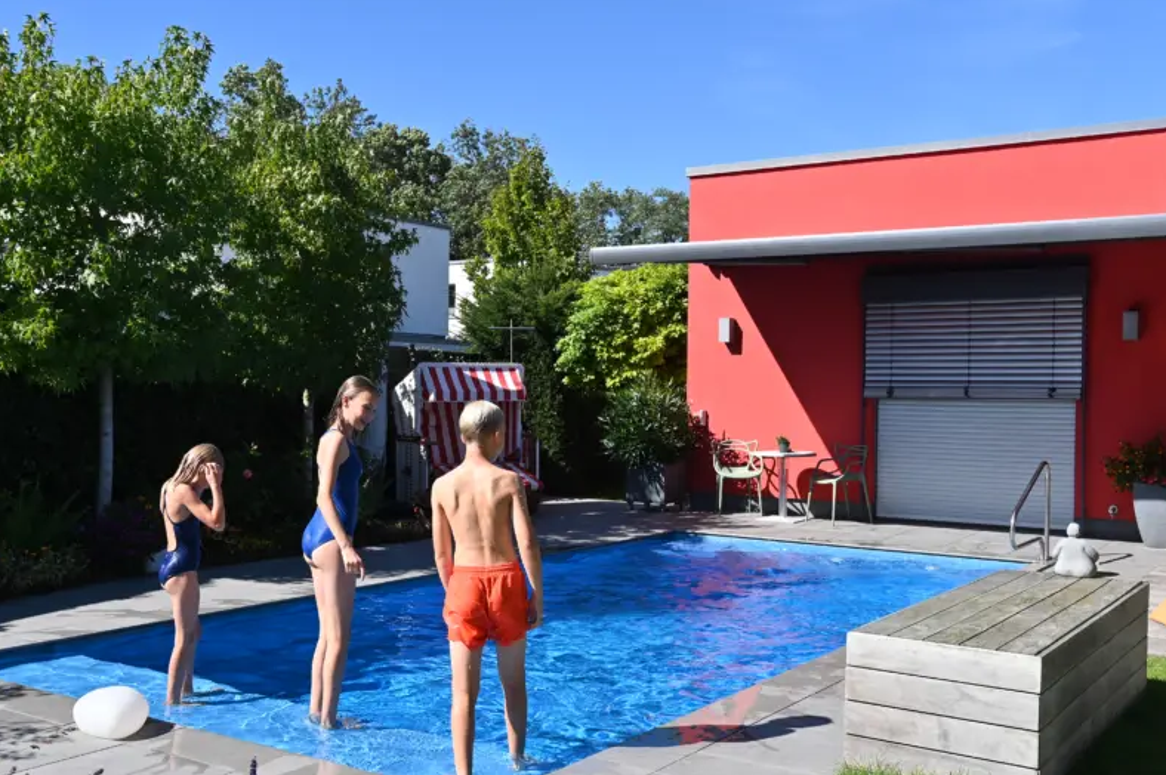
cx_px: 513
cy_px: 393
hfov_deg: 48.8
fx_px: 1283
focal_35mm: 40
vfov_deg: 33.6
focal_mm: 30.5
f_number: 9
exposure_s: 1/320
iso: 160
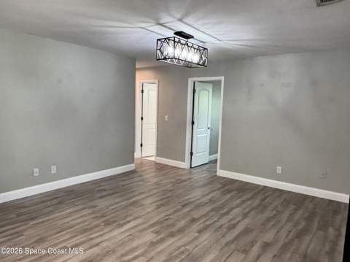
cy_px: 131
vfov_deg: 56.7
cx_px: 175
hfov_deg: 71.7
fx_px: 242
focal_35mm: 24
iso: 250
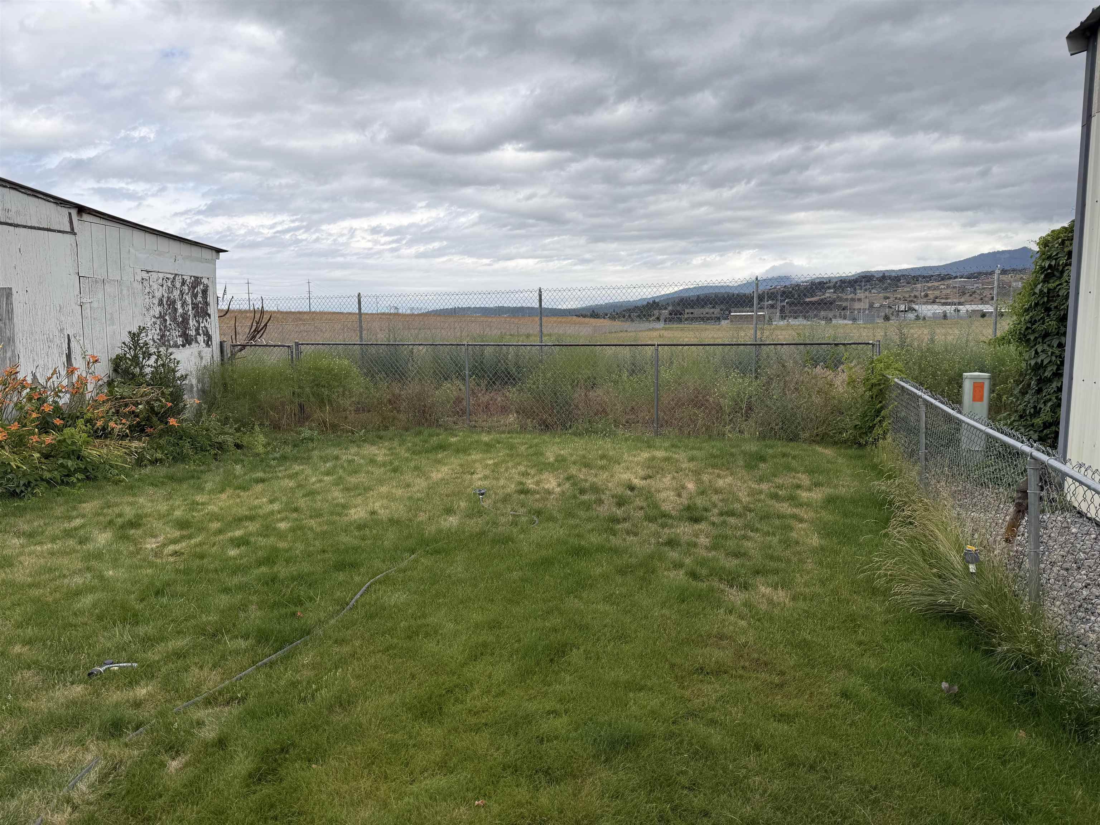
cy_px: 412
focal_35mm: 24
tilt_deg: -5.2
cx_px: 550
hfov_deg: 71.6
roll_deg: +0.0
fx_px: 763
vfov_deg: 56.8
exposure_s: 1/3759
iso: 80
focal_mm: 6.76
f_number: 1.78
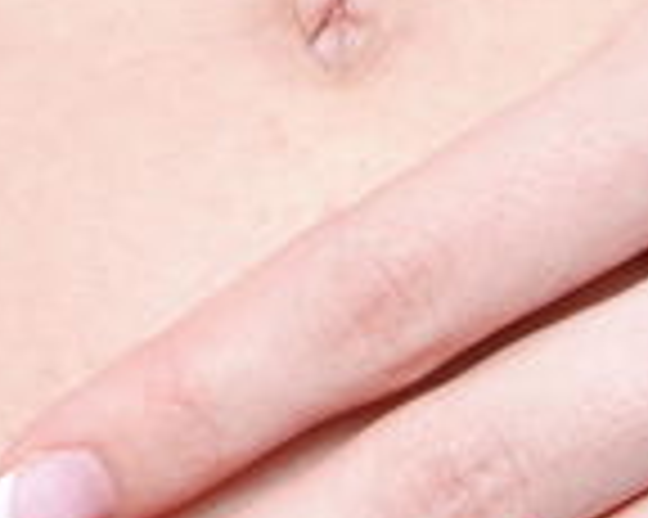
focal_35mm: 281
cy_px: 117
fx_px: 5385
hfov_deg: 6.9
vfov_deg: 5.5
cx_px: 414
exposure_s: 1/180
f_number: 13
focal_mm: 48
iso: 200
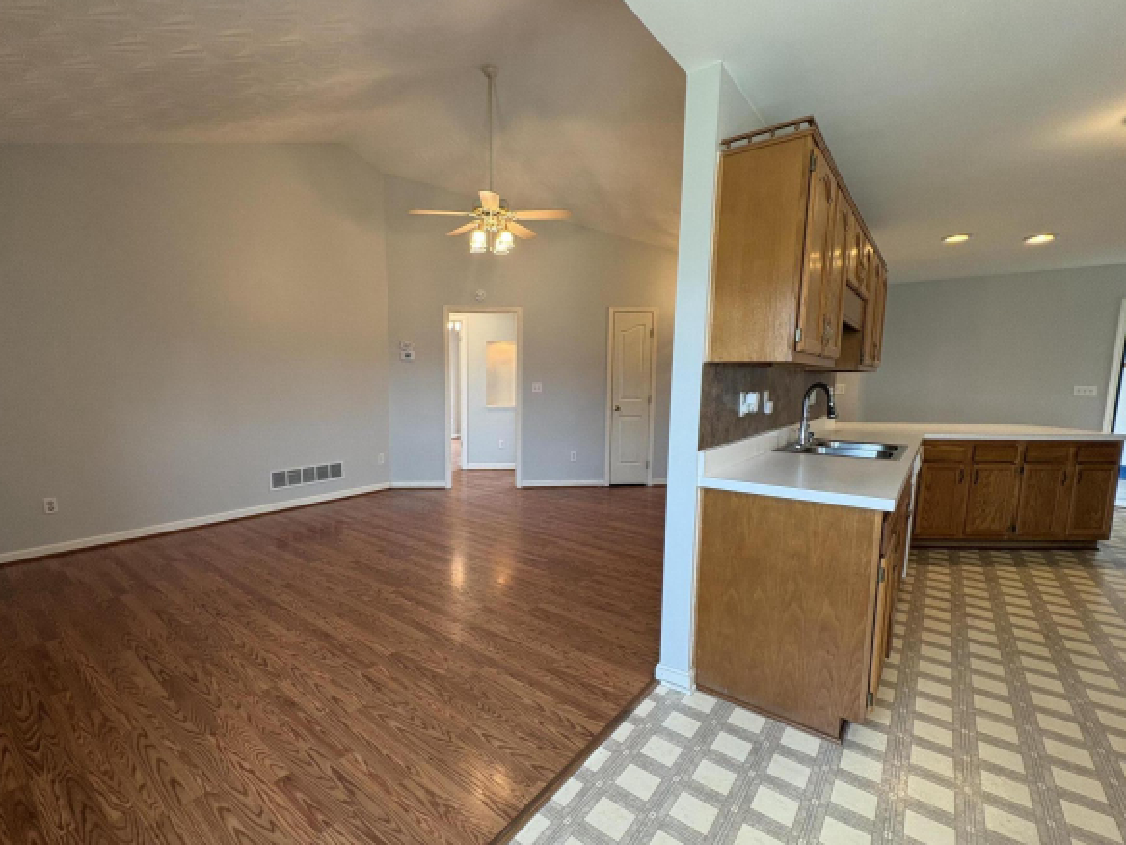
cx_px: 512
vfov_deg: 78.0
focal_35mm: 16
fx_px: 520
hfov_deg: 94.2
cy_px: 444
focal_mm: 2.22
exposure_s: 1/60
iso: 125
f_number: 2.2
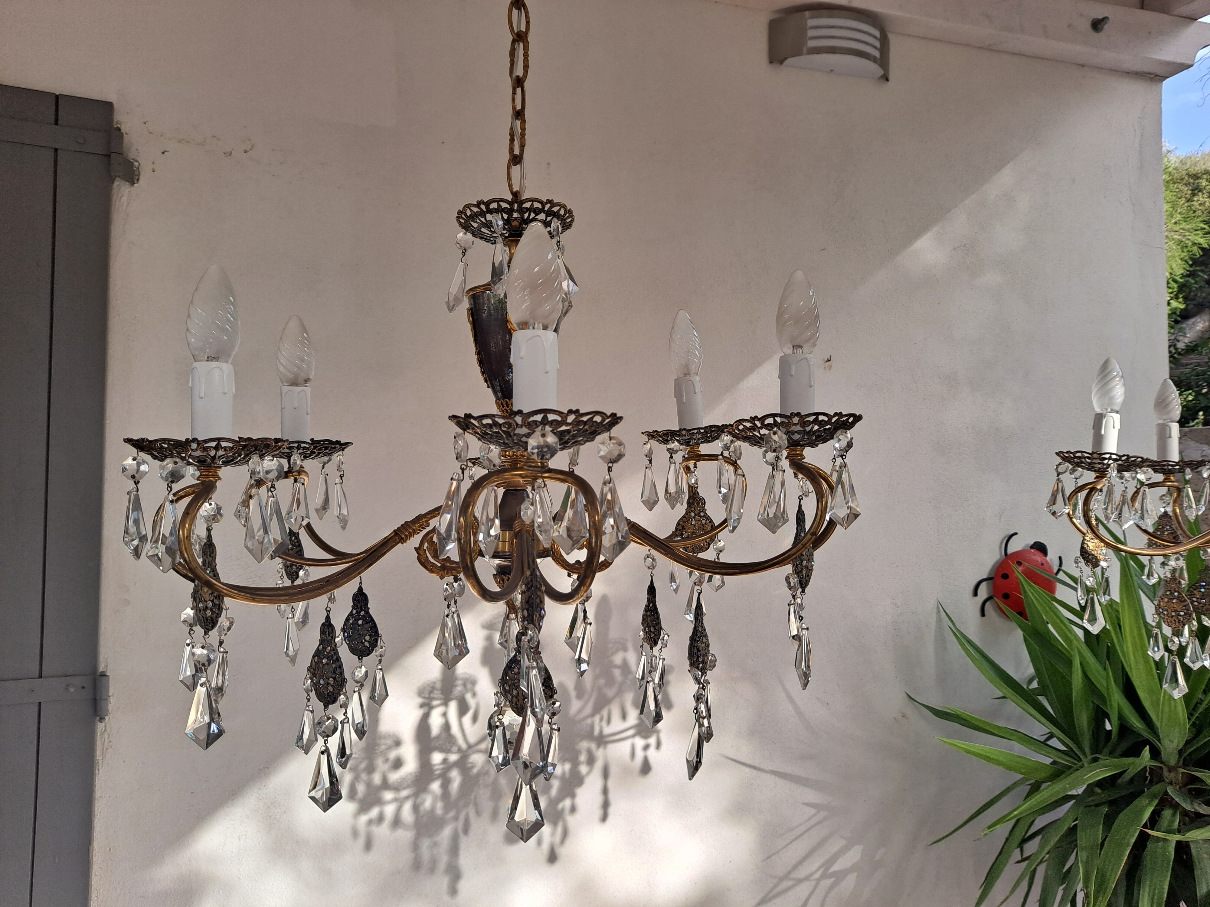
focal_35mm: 25
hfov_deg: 69.4
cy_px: 454
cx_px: 605
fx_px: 874
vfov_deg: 54.9
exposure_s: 1/417
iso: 32
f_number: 2
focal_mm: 4.6
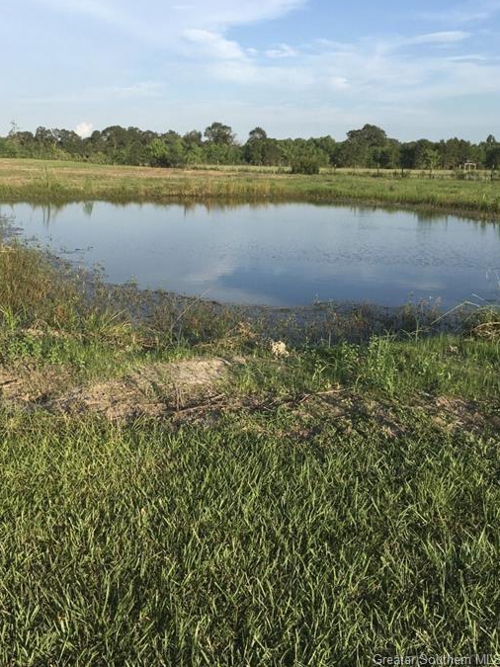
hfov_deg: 42.9
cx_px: 225
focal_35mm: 33
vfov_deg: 55.2
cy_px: 290
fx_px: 636
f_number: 2.2
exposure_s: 1/1026
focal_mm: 4.15
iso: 25
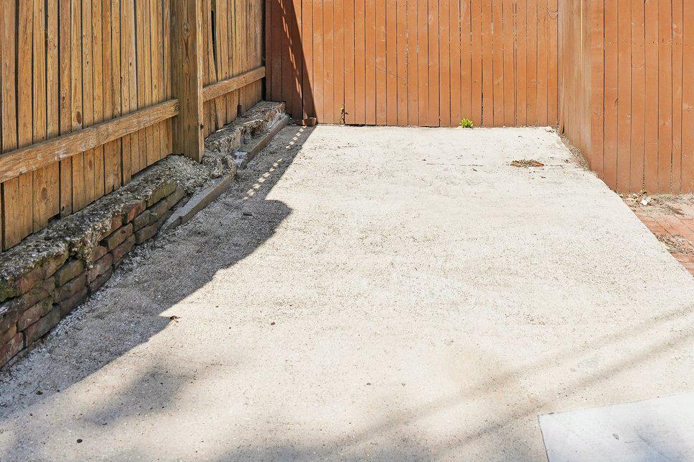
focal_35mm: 34
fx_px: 655
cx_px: 425
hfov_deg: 55.3
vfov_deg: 35.5
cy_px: 10
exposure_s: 1/1000
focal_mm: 16
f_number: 5.6
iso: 250
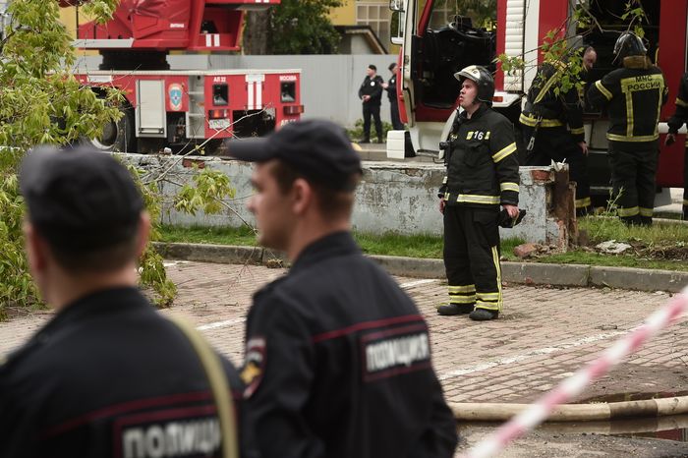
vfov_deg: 11.2
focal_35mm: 122
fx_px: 2330
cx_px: 344
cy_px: 229
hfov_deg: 16.8
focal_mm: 122
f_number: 6.3
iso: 400
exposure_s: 1/320
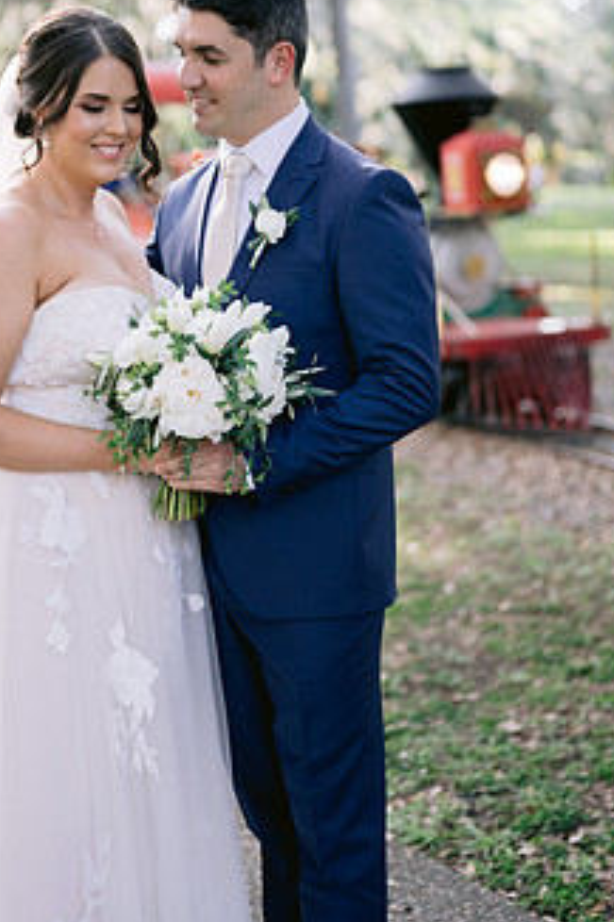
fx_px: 1767
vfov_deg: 29.1
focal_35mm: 69
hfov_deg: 19.7
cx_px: 243
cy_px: 320
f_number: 1.8
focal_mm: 50
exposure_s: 1/320
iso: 160
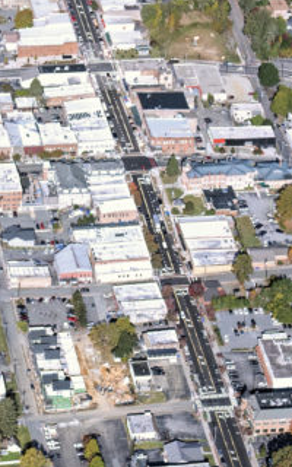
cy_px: 190
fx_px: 2903
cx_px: 209
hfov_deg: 5.8
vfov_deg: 9.2
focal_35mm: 228
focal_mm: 70
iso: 1600
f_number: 5.6
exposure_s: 1/8000
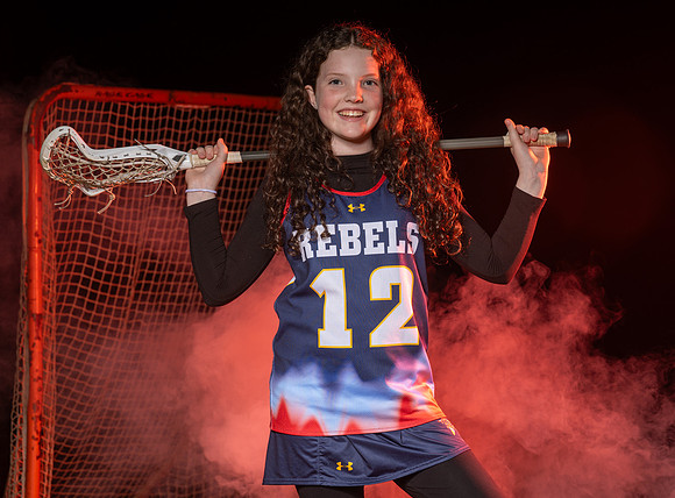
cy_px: 213
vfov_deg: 10.4
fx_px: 2732
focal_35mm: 141
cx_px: 386
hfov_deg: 14.1
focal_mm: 115
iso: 64
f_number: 7.1
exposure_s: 1/200
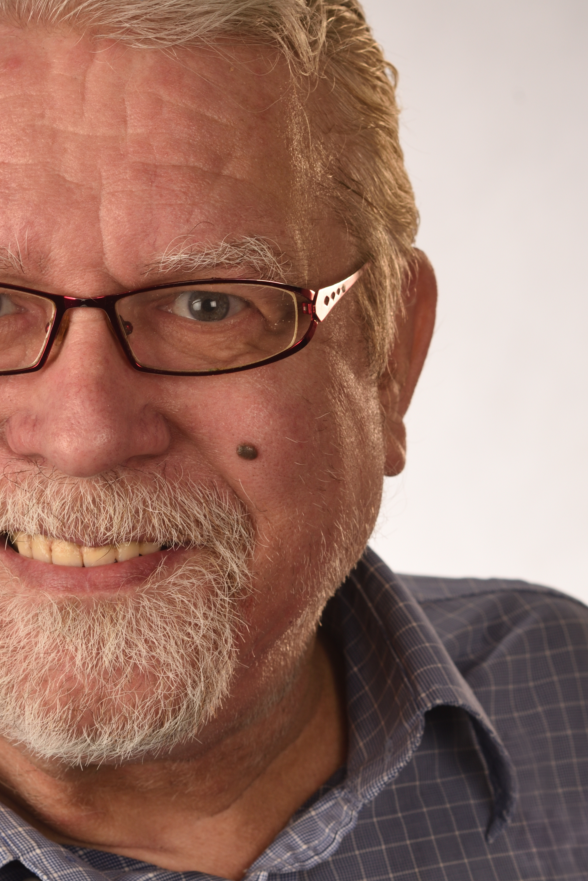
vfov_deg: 9.1
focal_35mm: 227
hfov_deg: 6.1
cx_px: 121
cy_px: 549
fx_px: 5557
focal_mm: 135
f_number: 9
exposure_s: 1/160
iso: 160
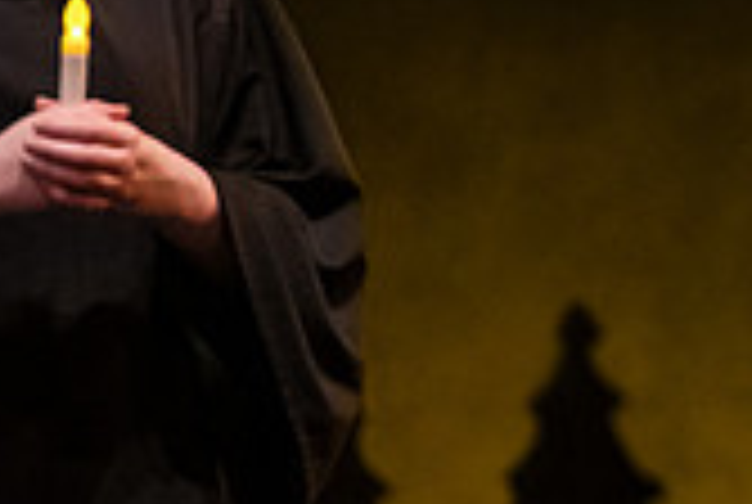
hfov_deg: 3.0
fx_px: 14502
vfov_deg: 2.0
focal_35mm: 693
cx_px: 1234
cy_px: 187
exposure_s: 1/125
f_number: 2.8
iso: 5000
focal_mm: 200
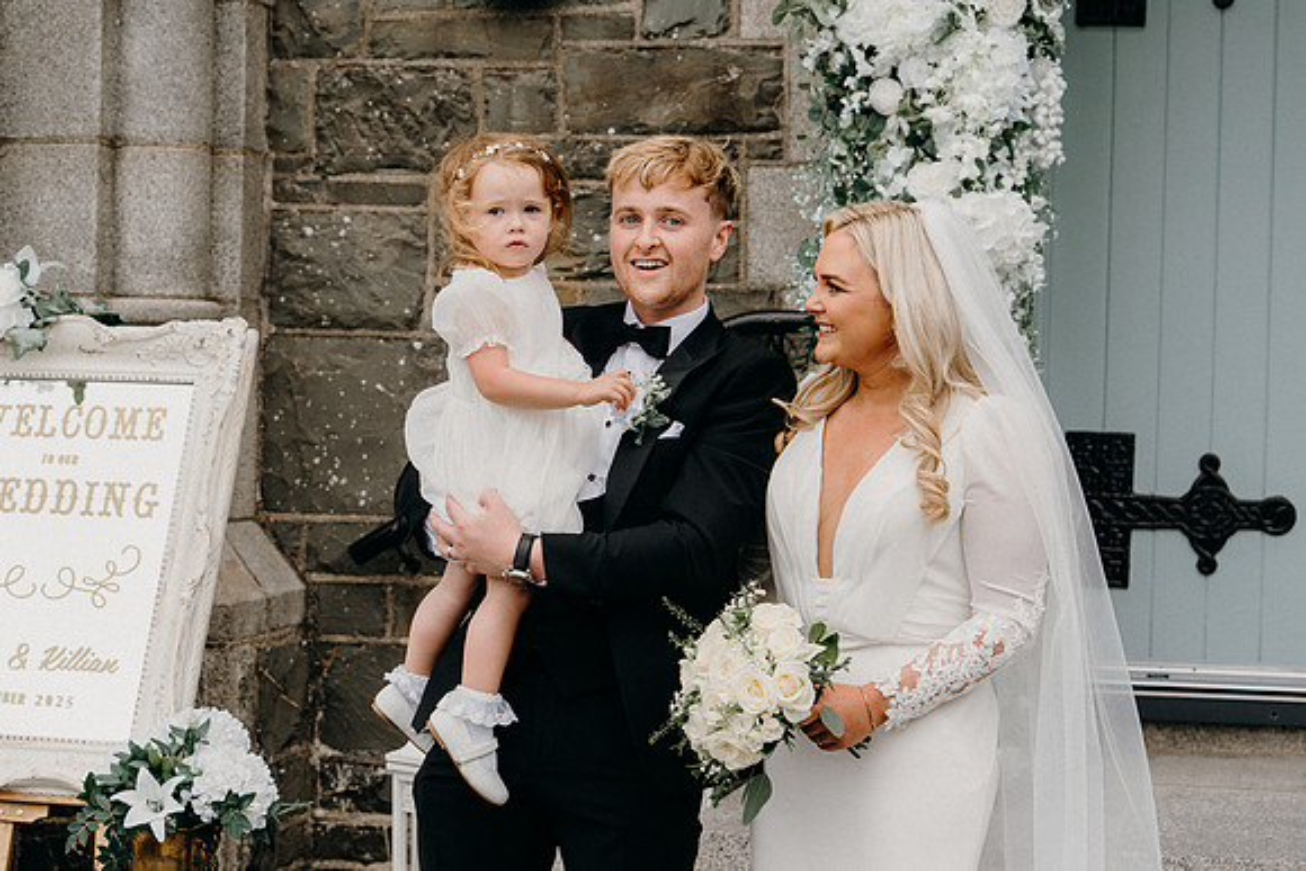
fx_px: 3084
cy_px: 436
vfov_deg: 16.1
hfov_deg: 23.9
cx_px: 653
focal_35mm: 85
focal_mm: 57
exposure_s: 1/250
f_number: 3.5
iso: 125
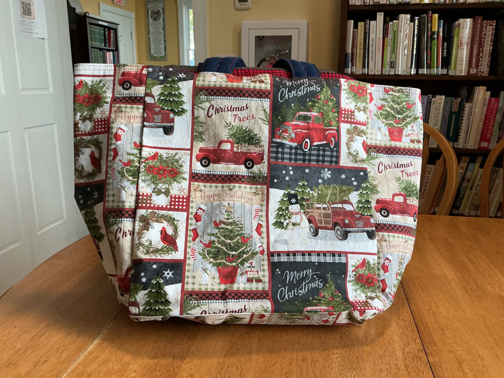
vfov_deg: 48.2
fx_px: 422
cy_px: 189
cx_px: 252
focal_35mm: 29
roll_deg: +0.7
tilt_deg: -15.5
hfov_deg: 61.7
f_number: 1.8
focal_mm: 3
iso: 50
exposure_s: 1/120
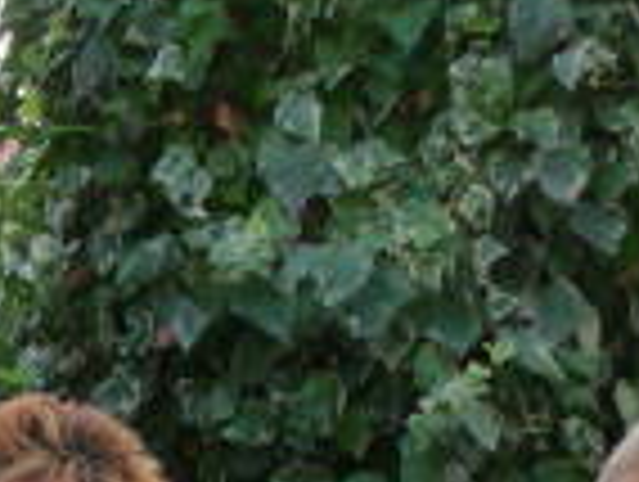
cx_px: -238
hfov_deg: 14.8
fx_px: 2330
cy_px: 811
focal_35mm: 126
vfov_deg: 11.1
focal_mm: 4.7
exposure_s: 1/30
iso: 160
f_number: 3.3
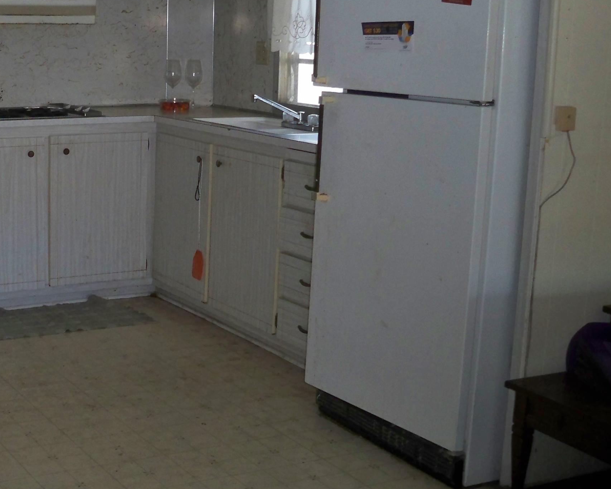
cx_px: 79
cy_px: 232
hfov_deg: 30.3
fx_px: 1085
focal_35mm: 60
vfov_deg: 25.4
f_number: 3.1
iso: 250
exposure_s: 1/60
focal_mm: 6.3
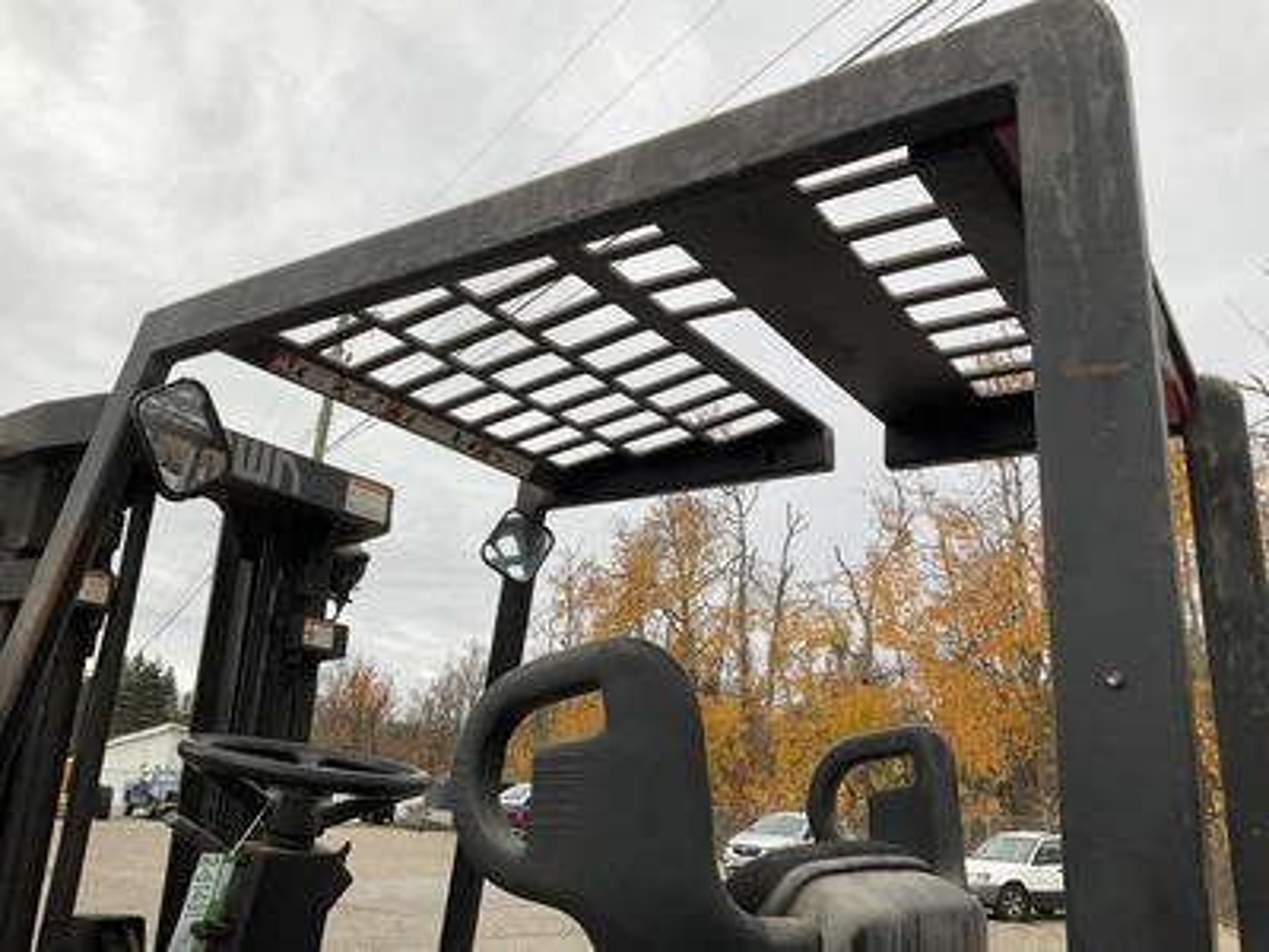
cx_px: 634
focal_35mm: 29
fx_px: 1063
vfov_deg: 48.2
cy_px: 476
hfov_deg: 61.7
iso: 20
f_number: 1.8
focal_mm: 3
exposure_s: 1/122
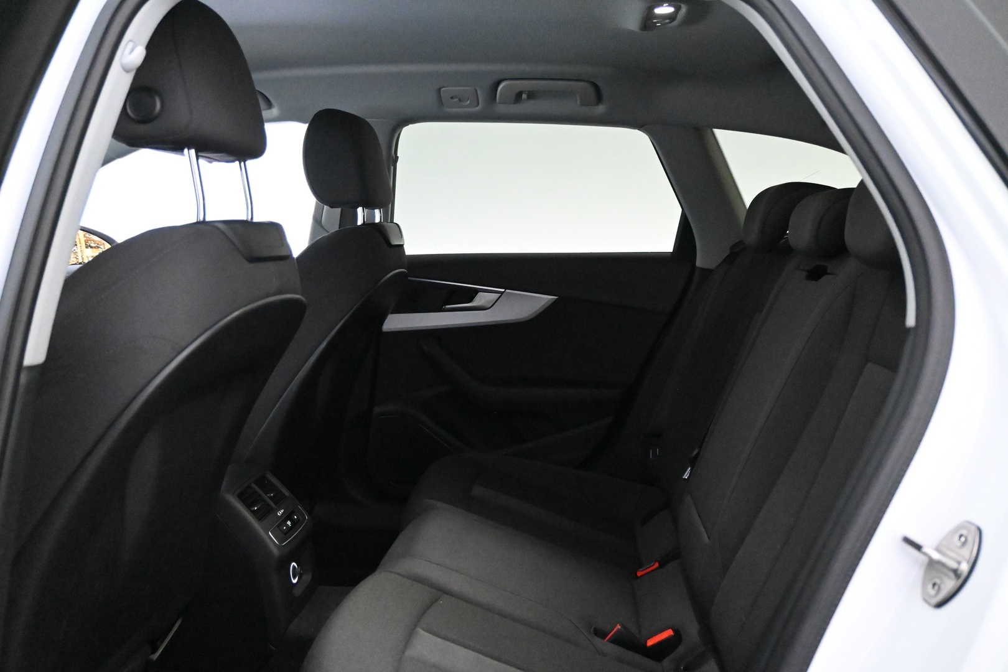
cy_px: 336
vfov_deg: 41.7
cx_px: 504
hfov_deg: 59.5
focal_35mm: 32
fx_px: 882
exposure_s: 1/60
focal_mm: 21
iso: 12800
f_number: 4
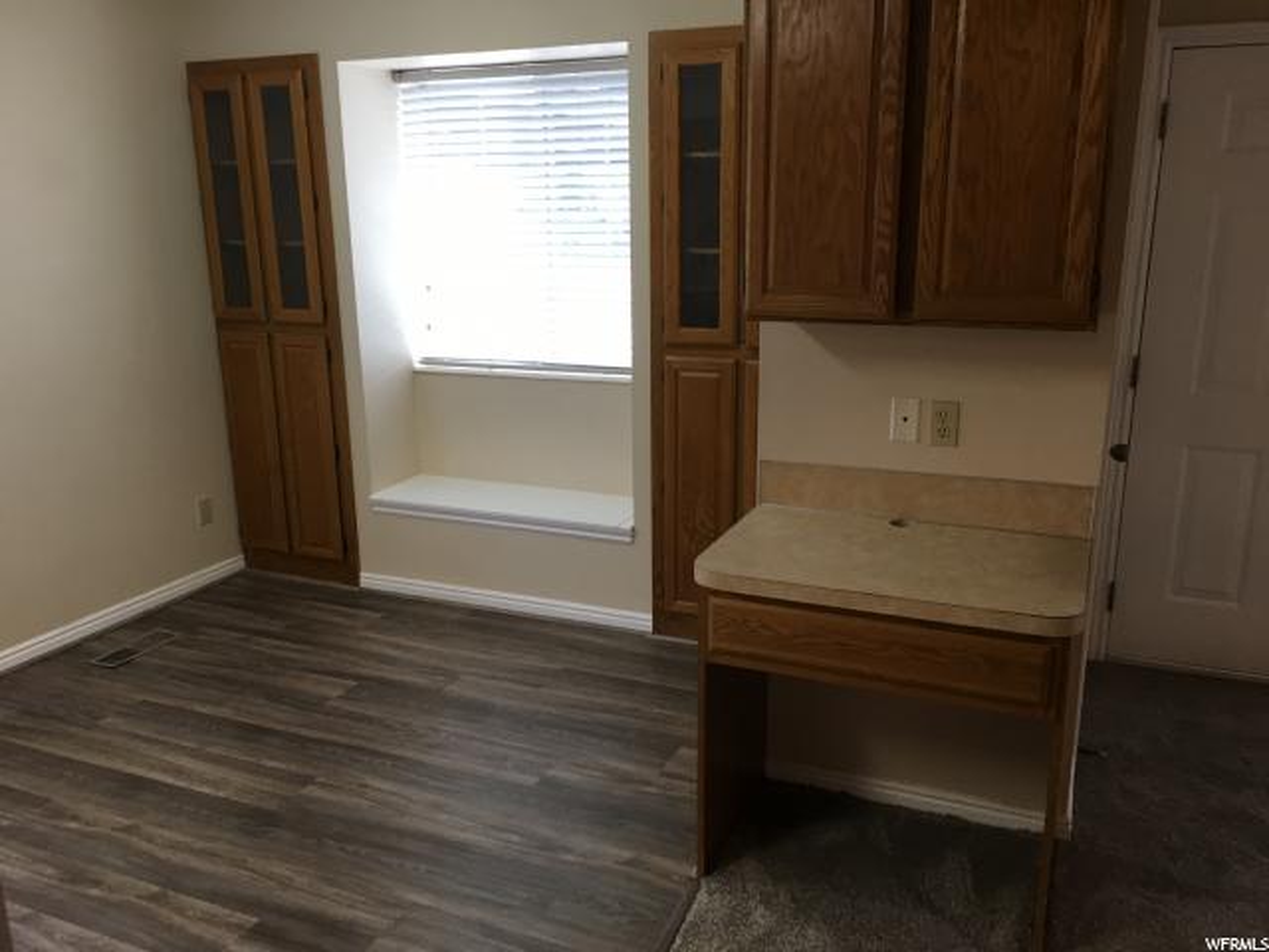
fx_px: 1063
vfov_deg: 48.2
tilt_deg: -13.2
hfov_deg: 61.7
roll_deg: +0.1
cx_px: 634
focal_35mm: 29
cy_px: 476
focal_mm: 4.15
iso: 40
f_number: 2.2
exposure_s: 1/30
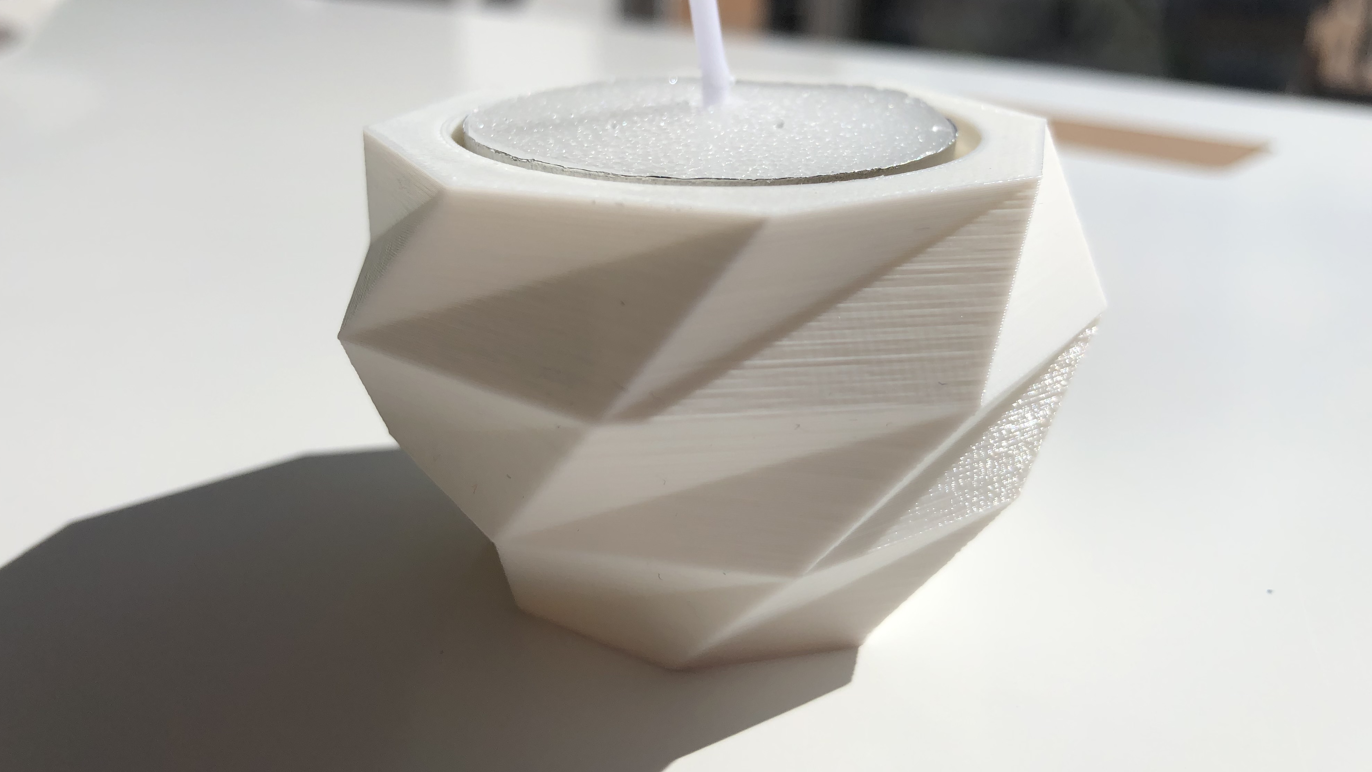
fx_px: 1128
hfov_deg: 62.6
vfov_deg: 37.7
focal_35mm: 31
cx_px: 676
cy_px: 332
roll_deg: -0.4
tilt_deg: -19.4
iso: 25
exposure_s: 1/6024
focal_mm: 3.99
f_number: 1.8
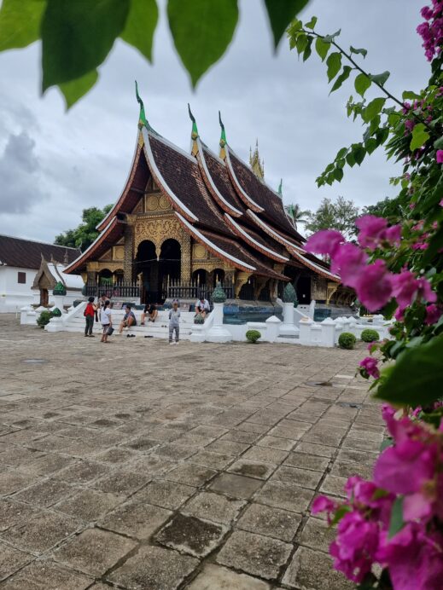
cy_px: 295
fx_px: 410
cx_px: 222
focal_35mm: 24
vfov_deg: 71.6
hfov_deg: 56.8
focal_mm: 6.7
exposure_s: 1/716
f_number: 1.8
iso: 50
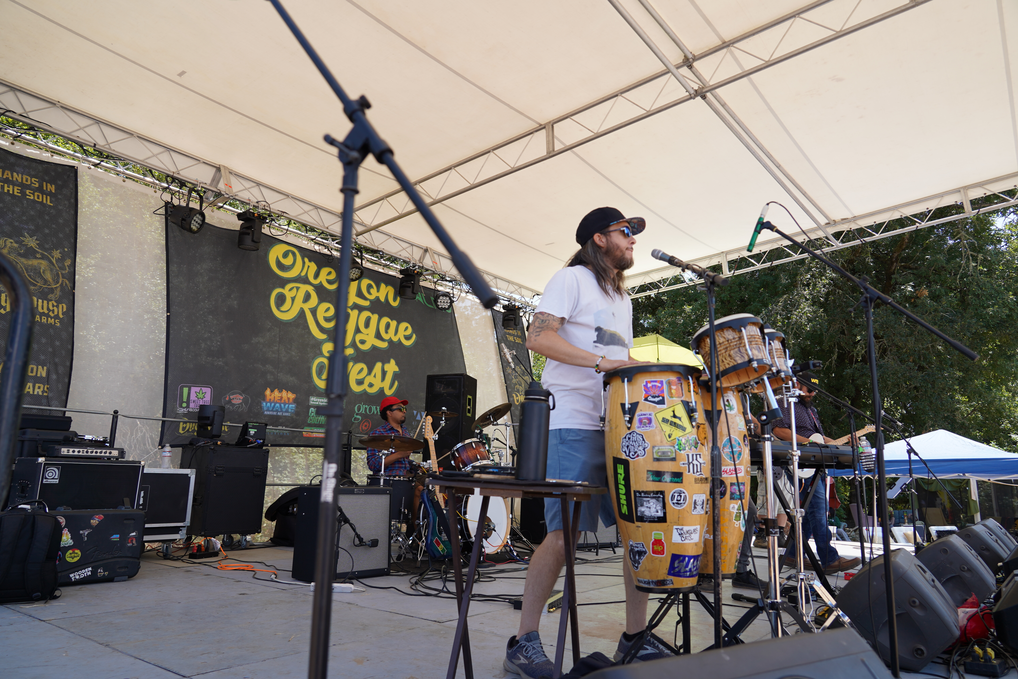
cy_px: 340
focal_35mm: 24
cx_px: 509
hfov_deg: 73.7
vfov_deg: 53.1
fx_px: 679
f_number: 5
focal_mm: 24
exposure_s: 1/250
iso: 100
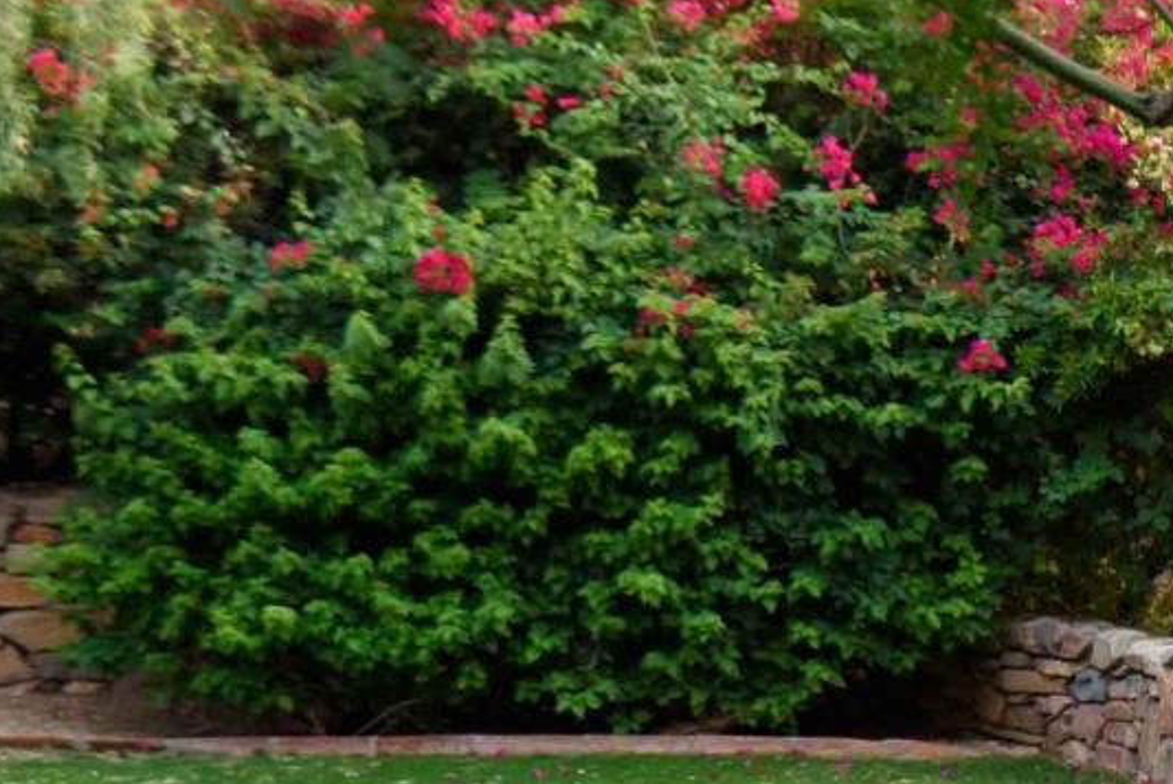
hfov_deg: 11.5
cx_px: 1529
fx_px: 5674
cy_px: 456
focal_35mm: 174
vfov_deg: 7.9
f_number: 8
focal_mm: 31
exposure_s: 1/15
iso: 400
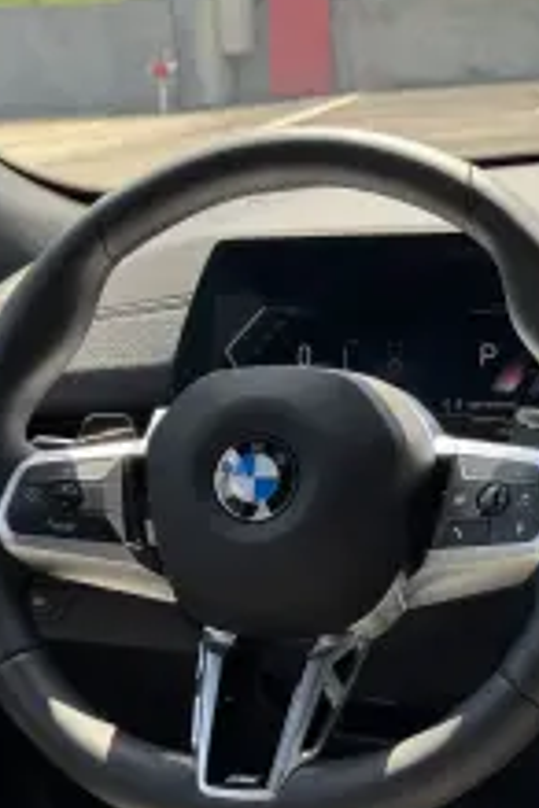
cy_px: 469
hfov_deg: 16.6
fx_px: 1841
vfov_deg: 24.7
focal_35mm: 82
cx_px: 196
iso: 64
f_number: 1.78
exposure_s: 1/461
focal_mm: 6.76
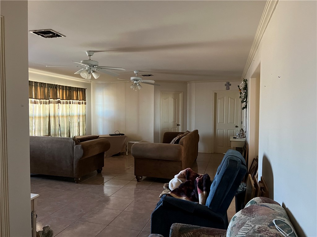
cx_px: 158
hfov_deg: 67.3
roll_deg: +2.8
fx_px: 238
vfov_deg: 53.1
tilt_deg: -4.1
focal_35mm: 26
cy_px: 118
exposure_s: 1/40
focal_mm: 5.7
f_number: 1.5
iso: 500
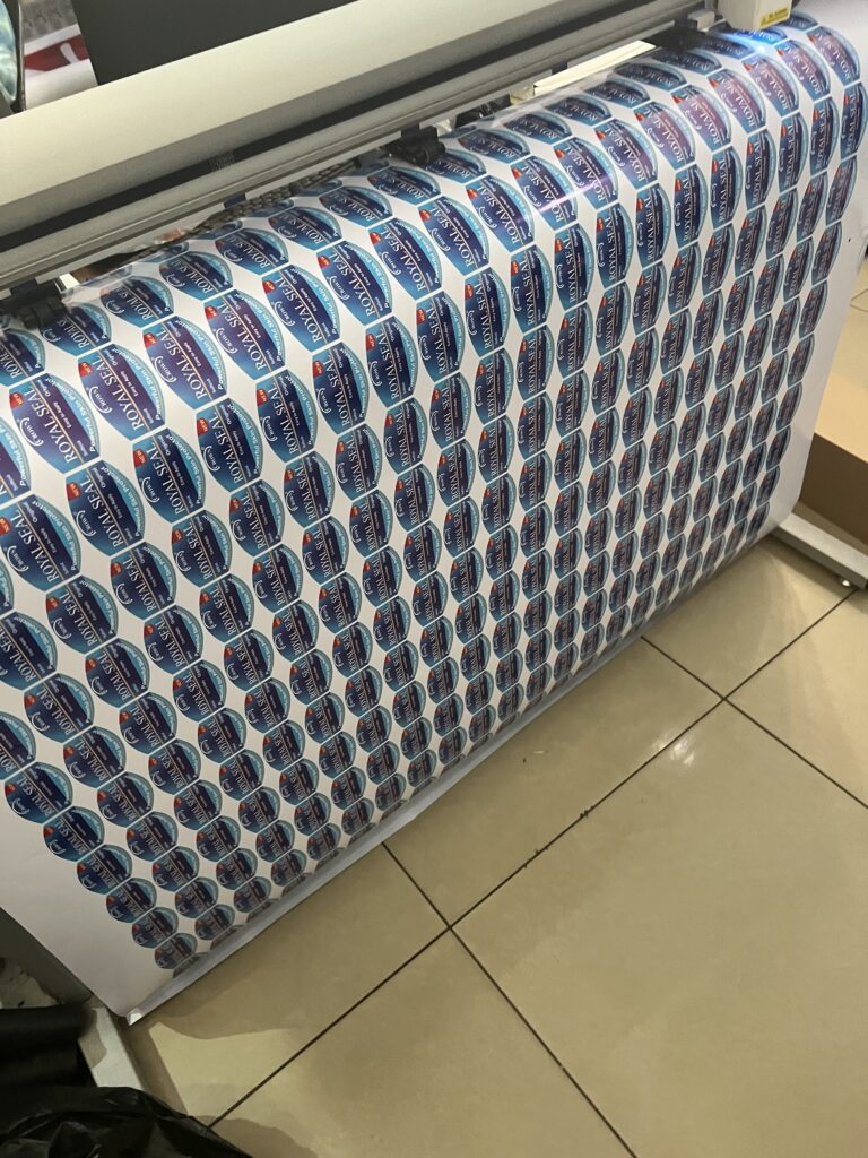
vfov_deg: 67.3
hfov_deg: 53.1
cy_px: 579
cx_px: 434
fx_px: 869
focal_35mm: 26
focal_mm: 5.7
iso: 320
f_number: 1.5
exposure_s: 1/50
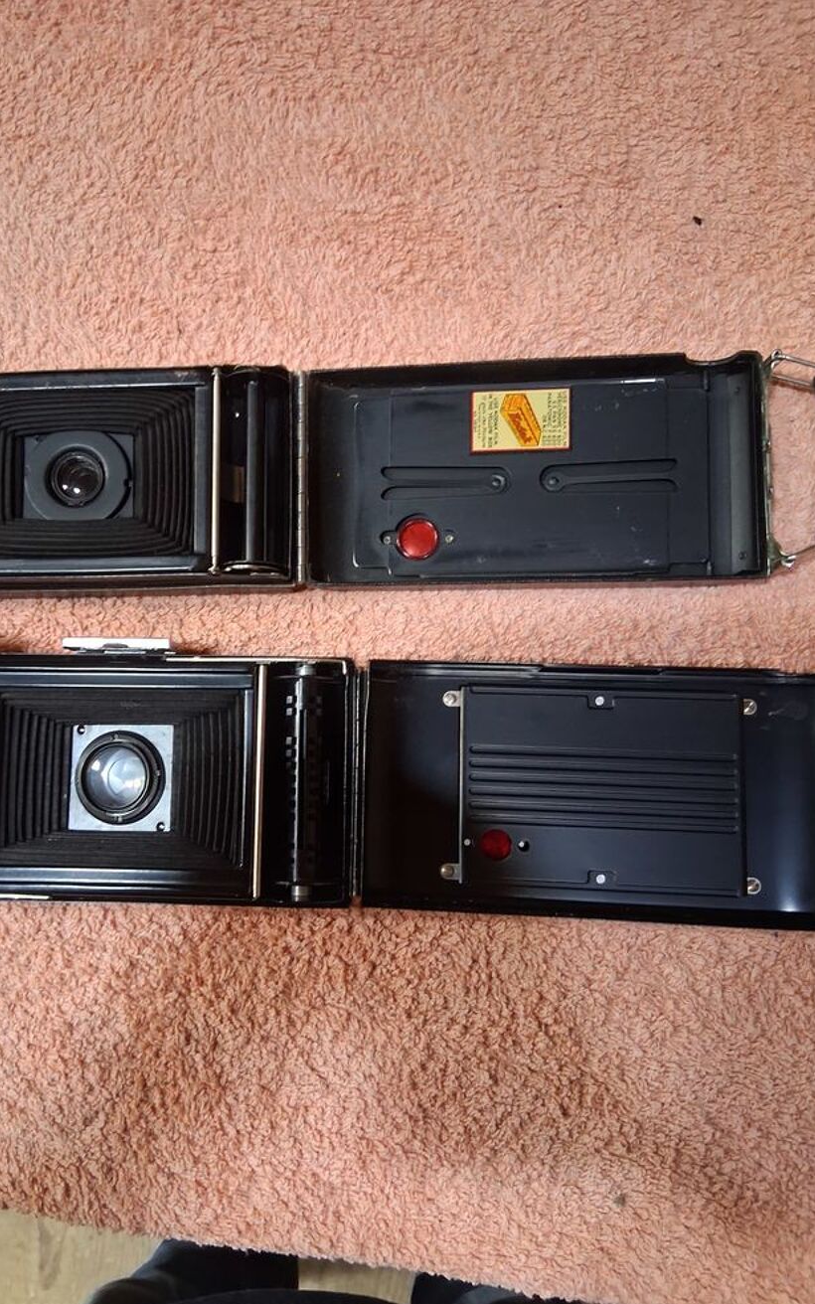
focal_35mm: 28
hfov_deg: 44.3
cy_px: 661
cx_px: 321
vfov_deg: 66.5
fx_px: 995
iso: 640
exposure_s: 1/25
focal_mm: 3.98
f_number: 1.8
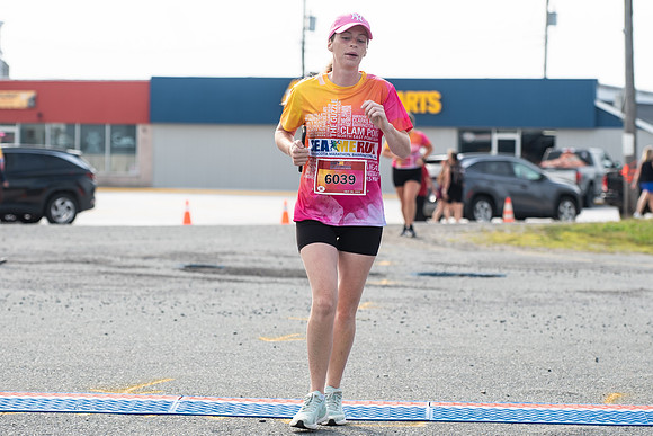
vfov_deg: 10.1
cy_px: 173
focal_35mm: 136
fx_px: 2466
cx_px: 326
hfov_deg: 15.1
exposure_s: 1/1000
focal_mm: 102
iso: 250
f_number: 4.5
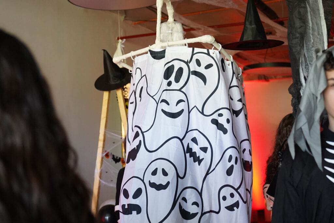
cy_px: 112
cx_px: 167
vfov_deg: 23.4
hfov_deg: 34.5
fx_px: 538
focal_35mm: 58
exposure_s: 1/250
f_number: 2.8
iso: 2500
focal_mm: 39
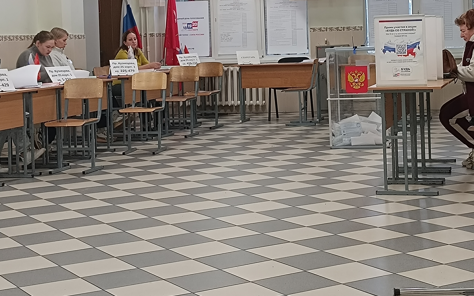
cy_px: 52
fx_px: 491
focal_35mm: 38
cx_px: 264
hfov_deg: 51.4
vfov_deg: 32.5
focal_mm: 6.14
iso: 1174
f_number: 1.65
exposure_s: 1/100
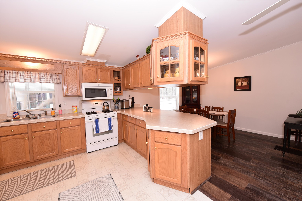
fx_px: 117
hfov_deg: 104.2
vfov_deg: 81.2
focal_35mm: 14
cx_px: 151
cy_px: 100
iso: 800
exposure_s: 1/60
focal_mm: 14
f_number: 6.3
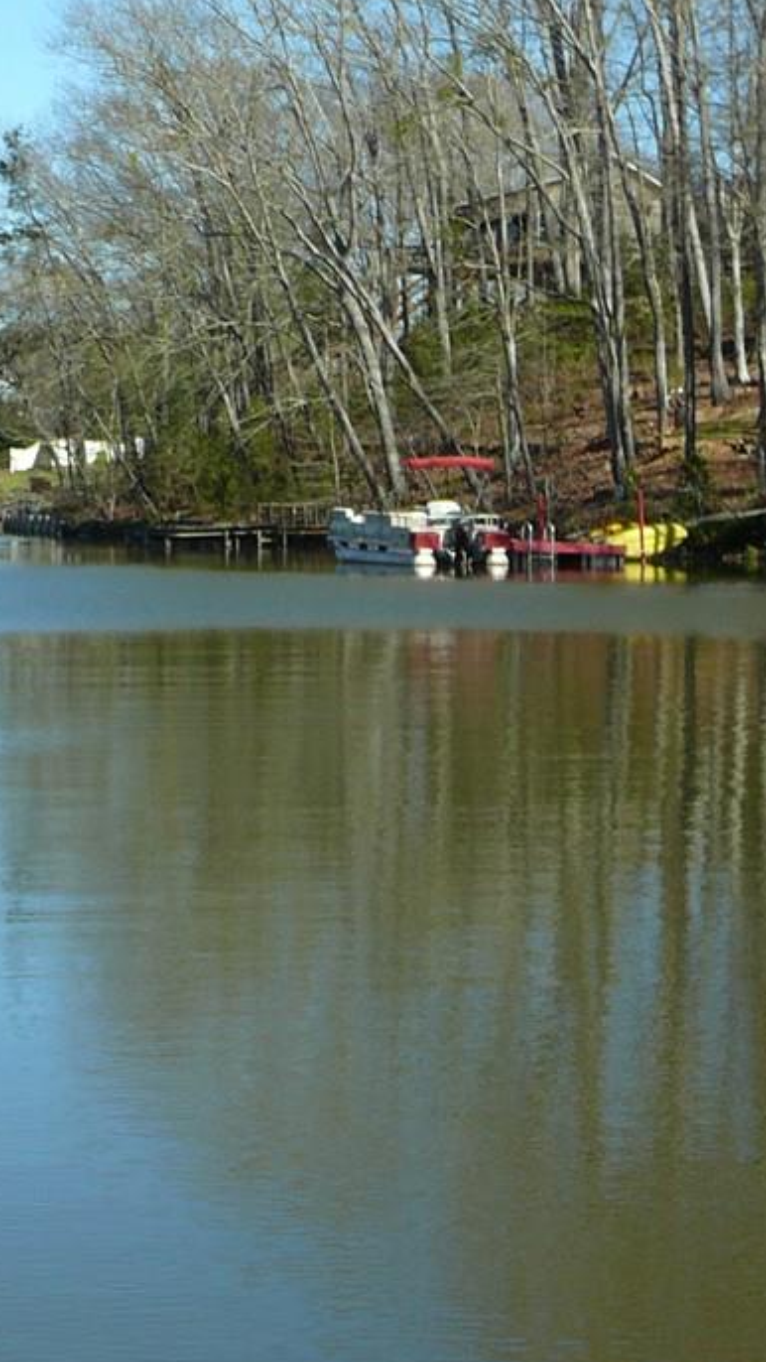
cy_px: 629
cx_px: -77
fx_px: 3466
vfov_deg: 22.2
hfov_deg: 12.4
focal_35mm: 96
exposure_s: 1/640
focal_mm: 8.7
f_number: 3.5
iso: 80
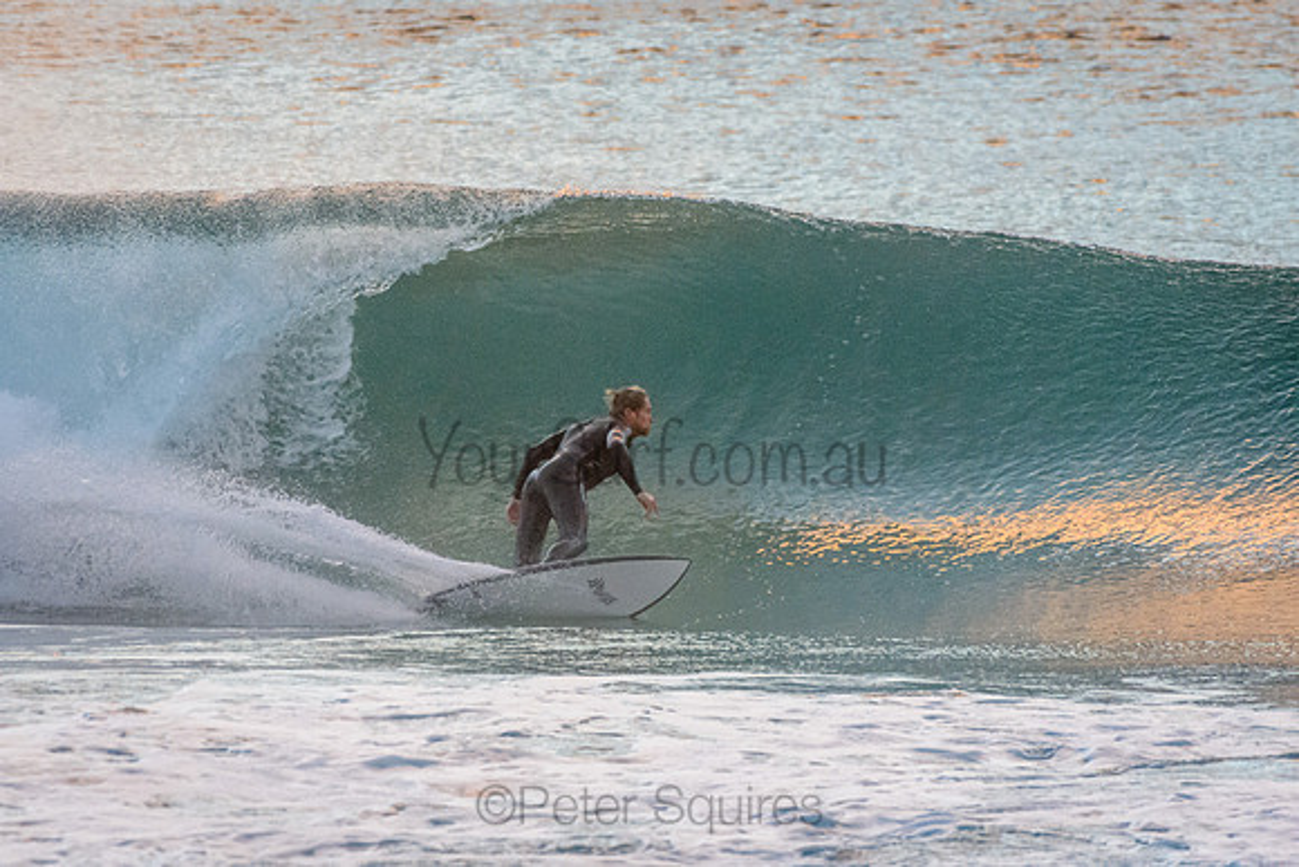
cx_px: 650
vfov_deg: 1.8
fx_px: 27068
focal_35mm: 750
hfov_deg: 2.7
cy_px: 434
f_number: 5.6
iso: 2200
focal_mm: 500
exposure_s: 1/1250
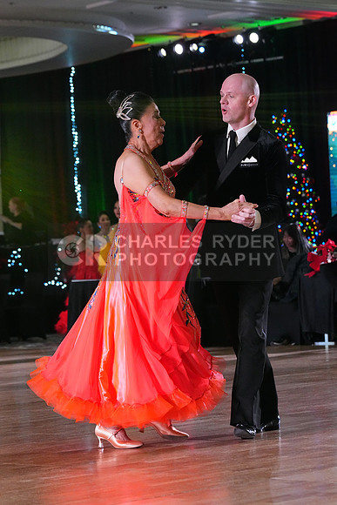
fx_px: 1824
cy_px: 252
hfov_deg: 10.6
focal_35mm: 130
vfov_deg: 15.8
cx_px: 168
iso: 10000
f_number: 6.3
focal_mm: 130
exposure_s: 1/400
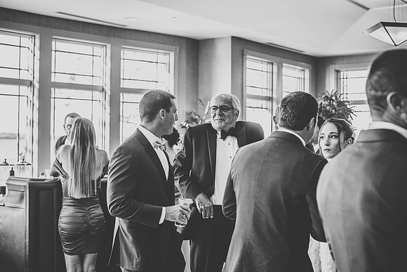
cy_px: 136
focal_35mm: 50
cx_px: 204
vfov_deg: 27.0
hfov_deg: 39.6
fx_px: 565
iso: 320
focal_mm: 50
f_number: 2.8
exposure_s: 1/250
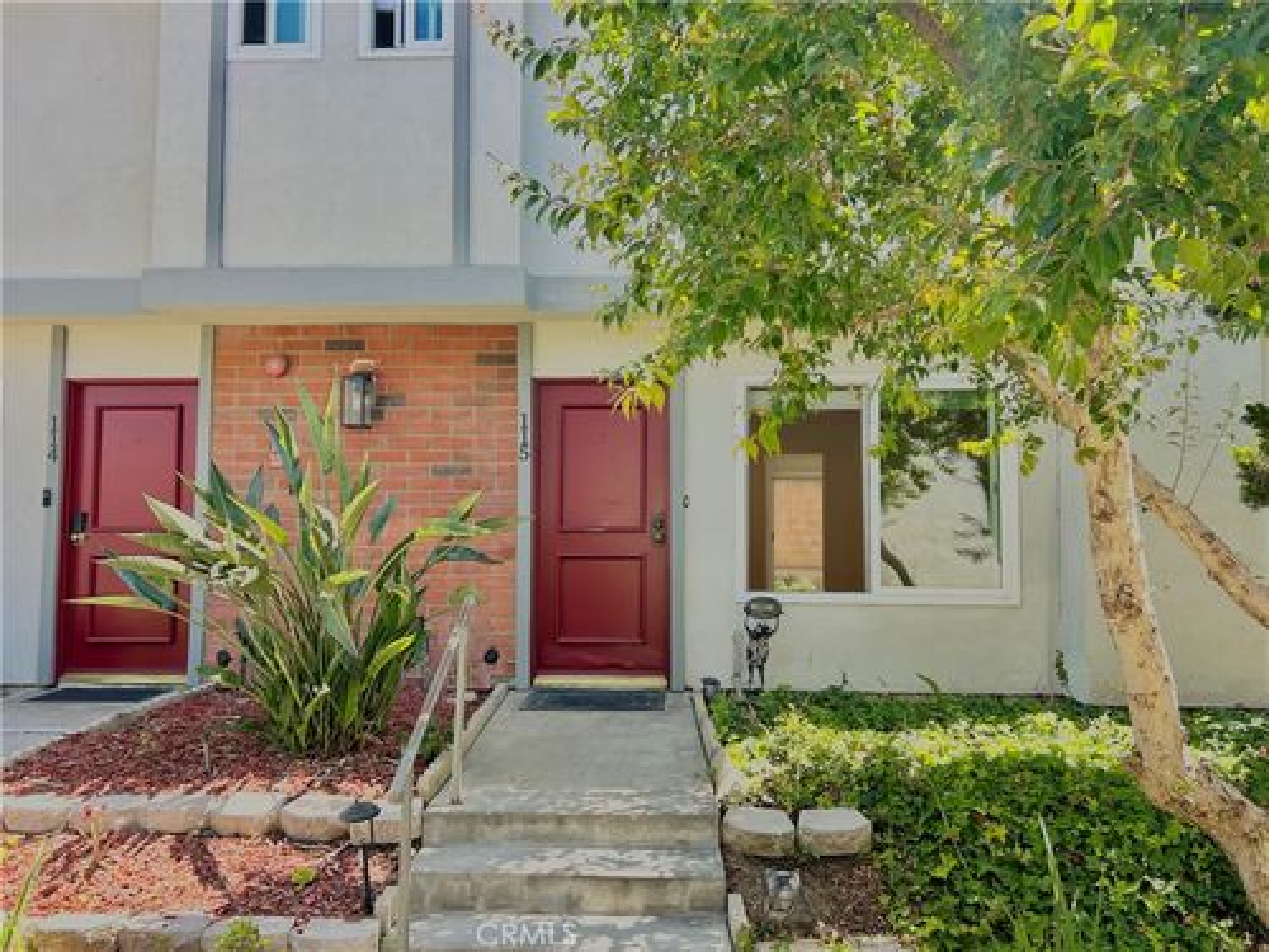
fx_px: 953
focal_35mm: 26
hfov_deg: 67.3
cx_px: 634
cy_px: 476
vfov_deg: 53.1
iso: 50
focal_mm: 5.7
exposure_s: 1/567
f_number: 1.5
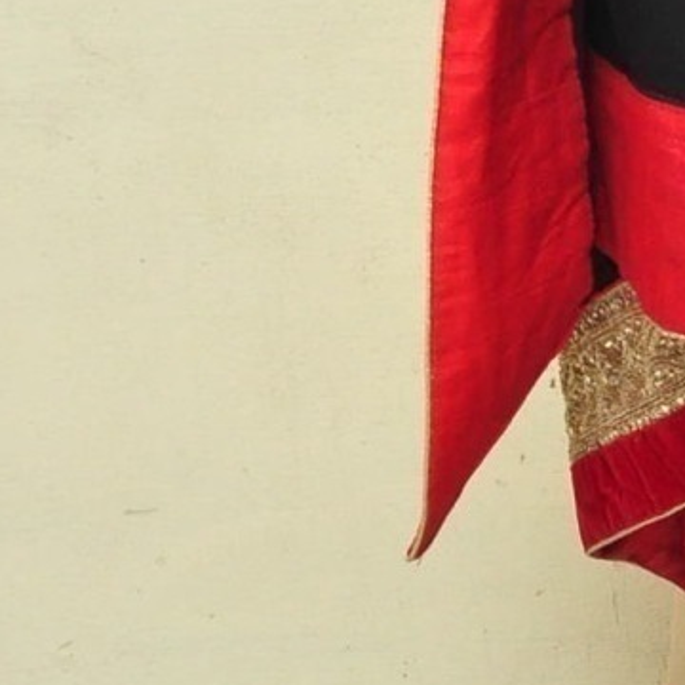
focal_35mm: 166
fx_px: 3716
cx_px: 1005
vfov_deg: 10.2
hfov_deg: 10.2
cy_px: -368
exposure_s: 1/125
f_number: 7.1
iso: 1600
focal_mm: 26
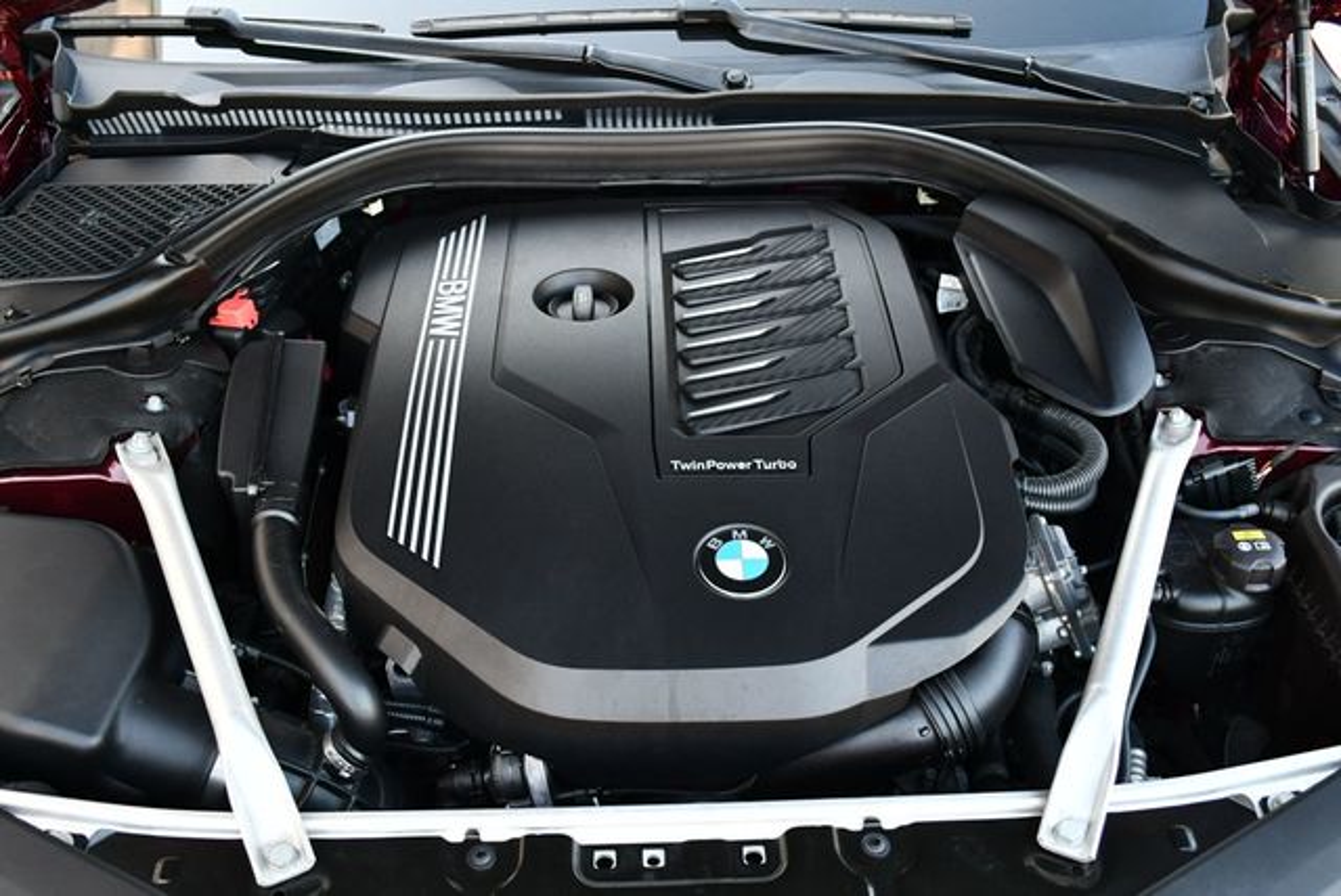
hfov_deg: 53.1
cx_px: 670
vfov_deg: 36.9
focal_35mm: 36
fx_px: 1342
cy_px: 448
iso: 800
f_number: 3.5
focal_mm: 18
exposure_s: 1/200
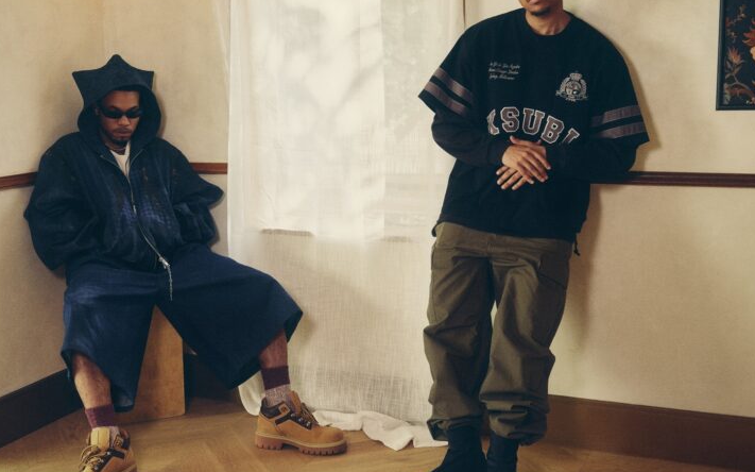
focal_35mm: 50
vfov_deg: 25.8
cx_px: 315
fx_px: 1029
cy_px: 229
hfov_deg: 40.2
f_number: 5.6
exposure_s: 1/30
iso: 1000
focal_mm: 49.1
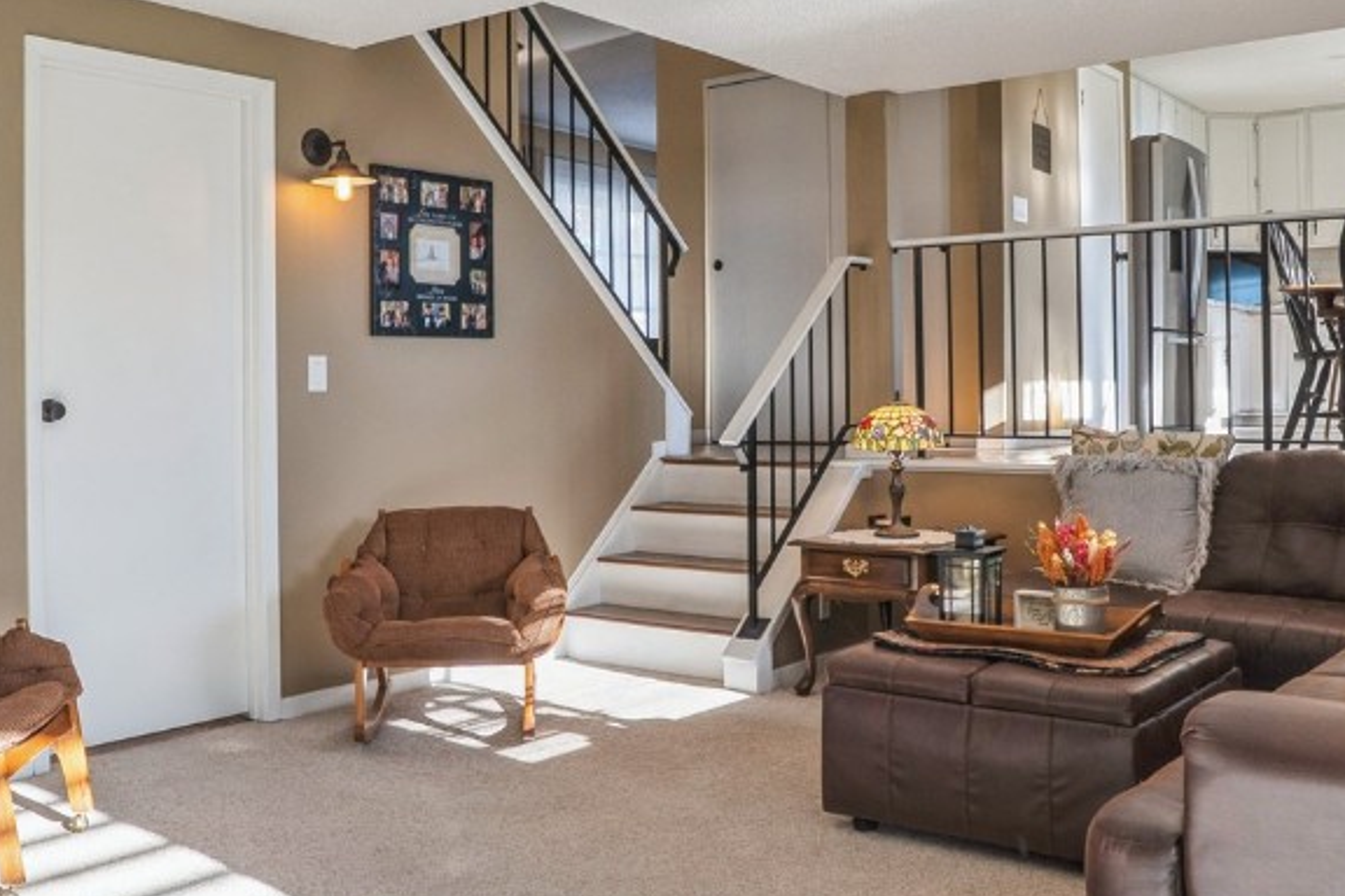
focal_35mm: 34
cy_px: 406
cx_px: 619
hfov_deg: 55.7
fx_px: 1270
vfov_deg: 38.8
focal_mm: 17
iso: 400
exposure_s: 1/20
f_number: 9
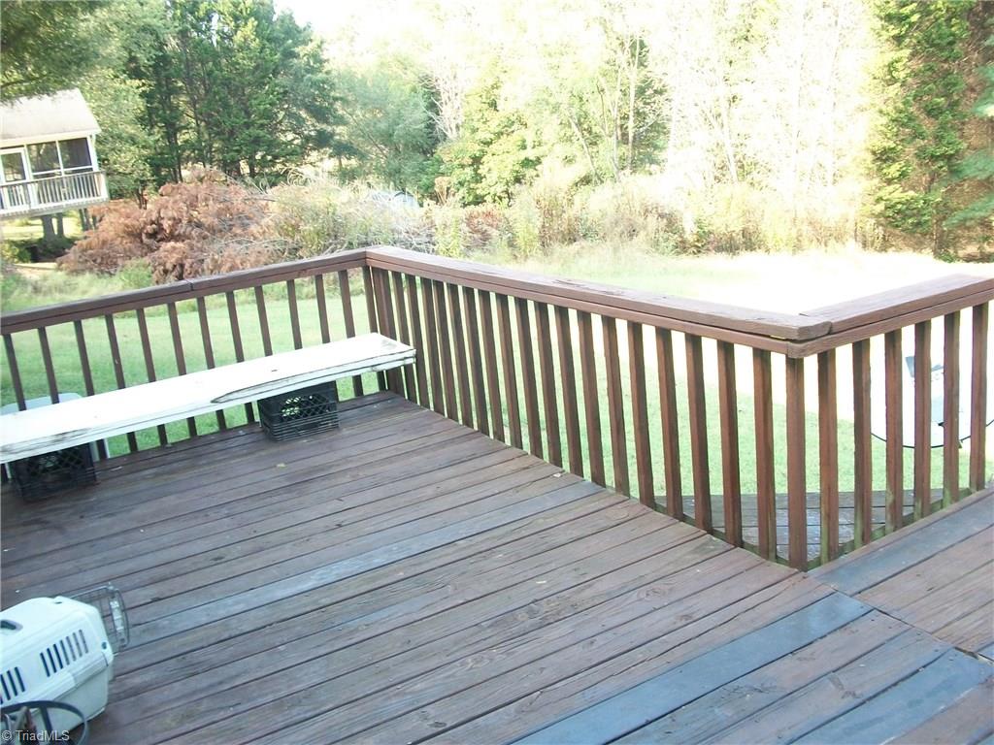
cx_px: 497
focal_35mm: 32
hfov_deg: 56.8
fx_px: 919
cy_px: 372
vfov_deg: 44.2
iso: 80
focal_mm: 5.7
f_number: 2.9
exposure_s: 1/60
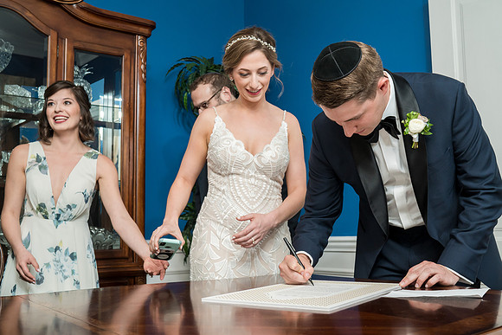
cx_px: 264
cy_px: 184
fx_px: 564
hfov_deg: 47.9
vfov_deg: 33.0
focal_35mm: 40
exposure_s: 1/200
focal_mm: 35
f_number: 5.6
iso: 1600
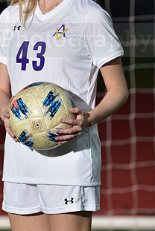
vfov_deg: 5.5
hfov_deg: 3.7
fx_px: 2403
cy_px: 33
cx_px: 54
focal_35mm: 373
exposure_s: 1/250
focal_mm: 200
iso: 250
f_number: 4.5
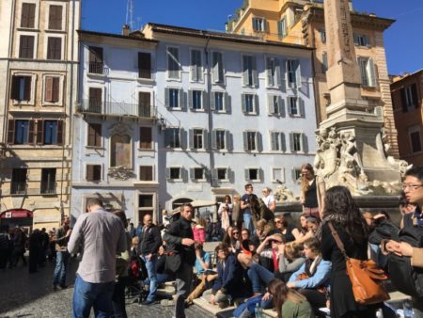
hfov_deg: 61.6
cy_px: 159
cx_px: 212
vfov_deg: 48.3
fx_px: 355
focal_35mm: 29
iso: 25
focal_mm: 4.15
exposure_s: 1/1508
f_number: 2.2
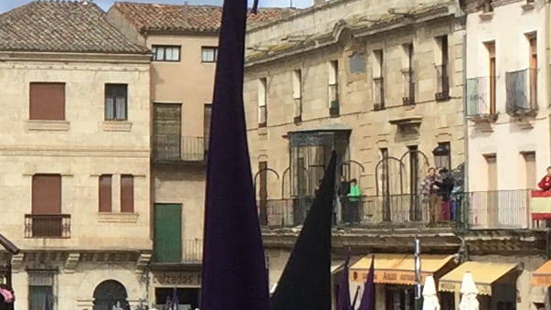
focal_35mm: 171
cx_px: -313
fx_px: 2498
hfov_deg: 11.9
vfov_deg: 7.1
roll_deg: -1.0
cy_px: 149
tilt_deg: +2.0
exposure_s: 1/1799
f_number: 2.2
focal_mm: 4.15
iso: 32
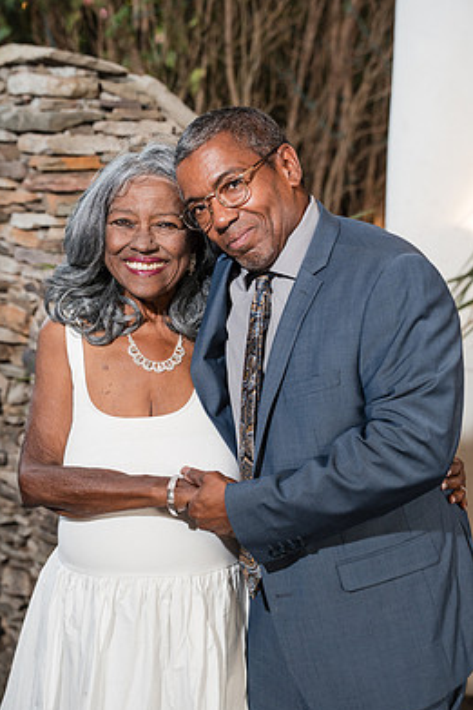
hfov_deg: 17.7
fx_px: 1519
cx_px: 203
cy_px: 375
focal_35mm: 77
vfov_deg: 26.3
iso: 640
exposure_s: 1/250
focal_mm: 67
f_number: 4
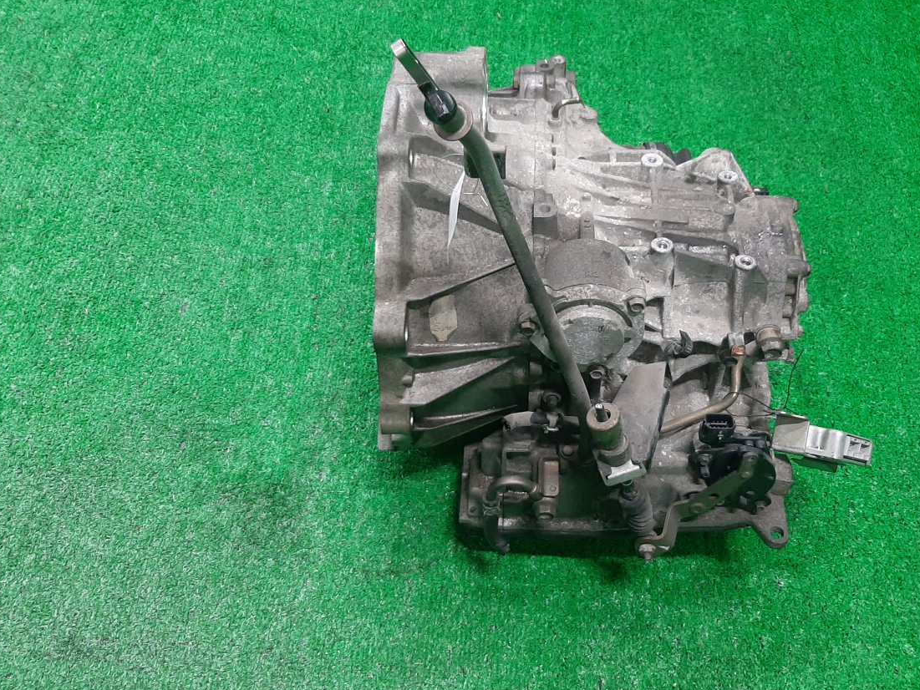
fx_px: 904
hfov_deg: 53.8
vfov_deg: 41.8
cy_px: 328
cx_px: 511
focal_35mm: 34
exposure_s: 1/50
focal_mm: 3.93
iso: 178
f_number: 1.7
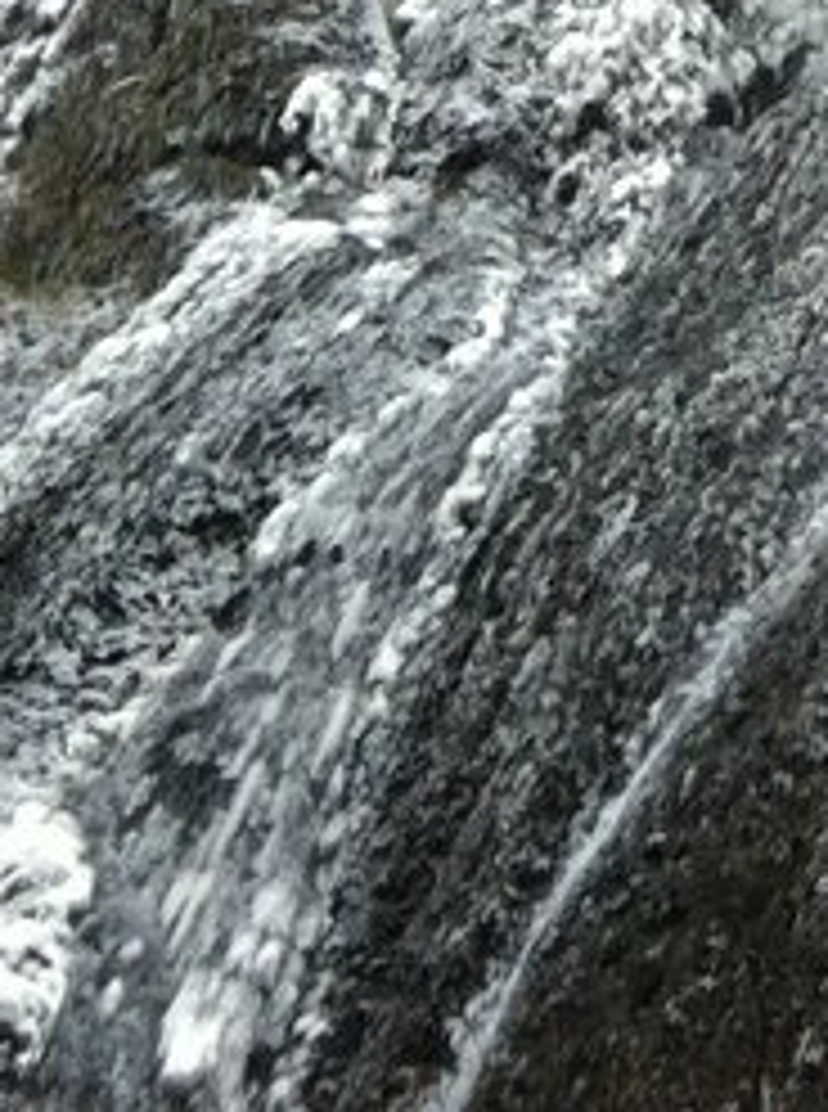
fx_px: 5445
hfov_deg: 8.3
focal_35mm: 170
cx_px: 1566
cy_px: -1031
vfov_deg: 10.8
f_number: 2.8
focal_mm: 3.85
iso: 80
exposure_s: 1/165
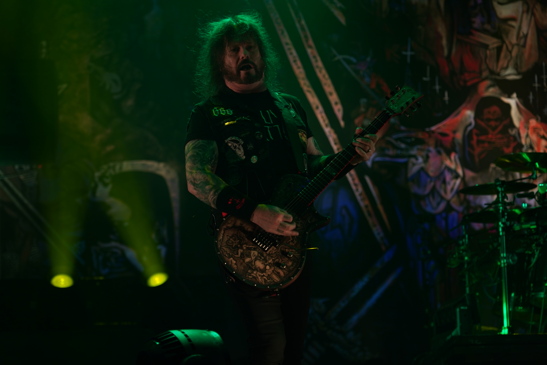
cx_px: 274
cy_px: 182
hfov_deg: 19.8
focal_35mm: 103
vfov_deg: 13.3
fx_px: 1565
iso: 200
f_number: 4
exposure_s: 1/125
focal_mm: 103
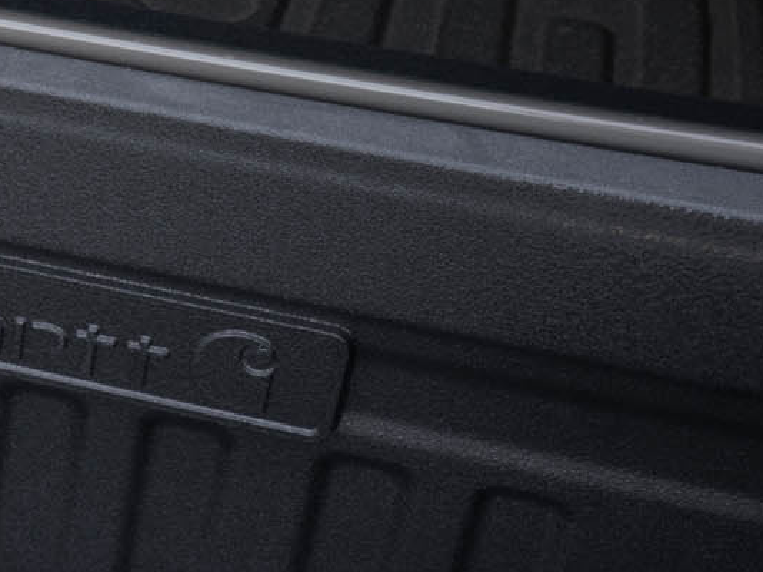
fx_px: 2666
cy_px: 573
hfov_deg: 14.7
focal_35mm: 121
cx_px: -497
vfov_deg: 12.1
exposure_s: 1/50
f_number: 4
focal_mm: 35
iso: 320
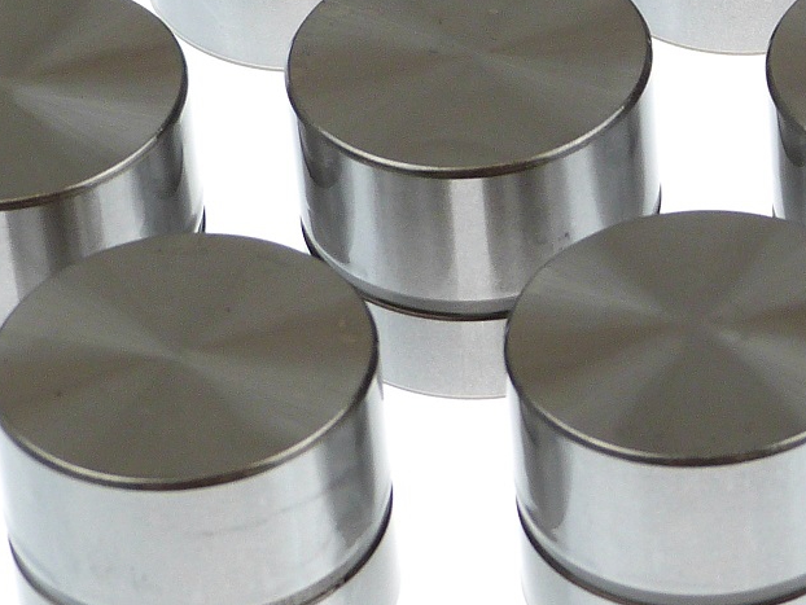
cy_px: -71
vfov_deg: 6.6
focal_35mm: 225
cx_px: 877
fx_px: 5241
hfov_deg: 8.7
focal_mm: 12.6
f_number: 3.3
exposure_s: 1/100
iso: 100
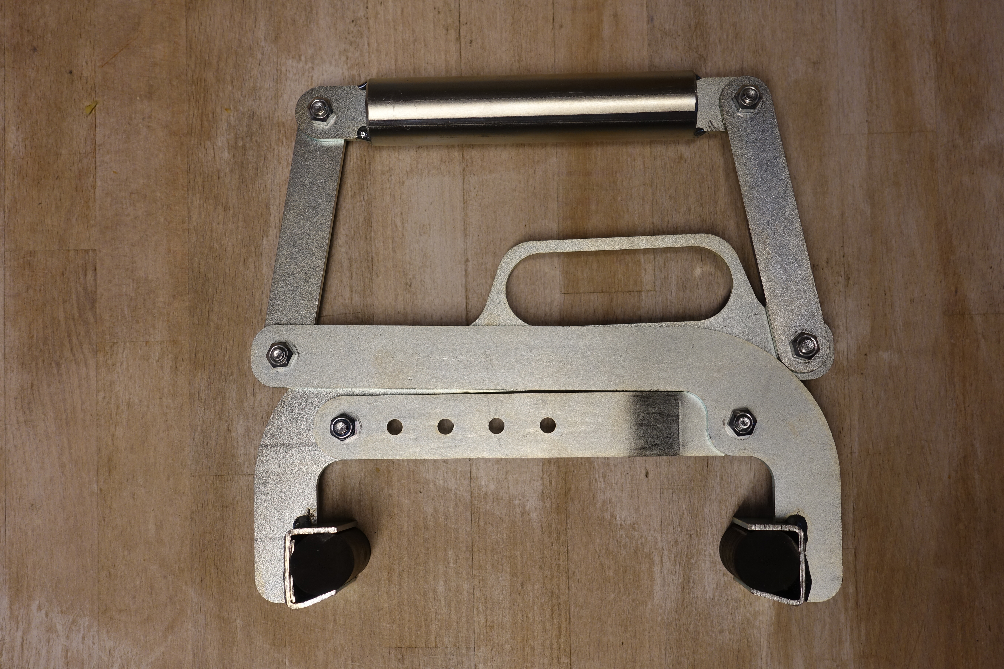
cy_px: 334
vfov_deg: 34.2
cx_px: 502
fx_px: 1088
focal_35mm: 39
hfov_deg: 49.6
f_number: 2.8
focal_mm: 14.3
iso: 125
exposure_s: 1/50
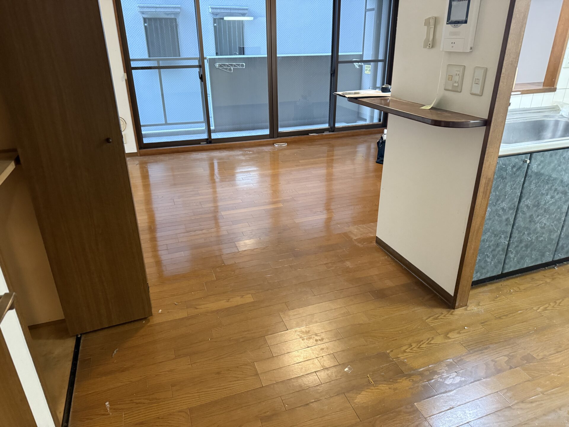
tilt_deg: -22.4
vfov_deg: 56.8
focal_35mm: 24
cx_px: 284
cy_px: 214
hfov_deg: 71.6
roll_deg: -0.1
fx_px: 394
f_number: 1.78
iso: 640
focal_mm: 6.76
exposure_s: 1/60
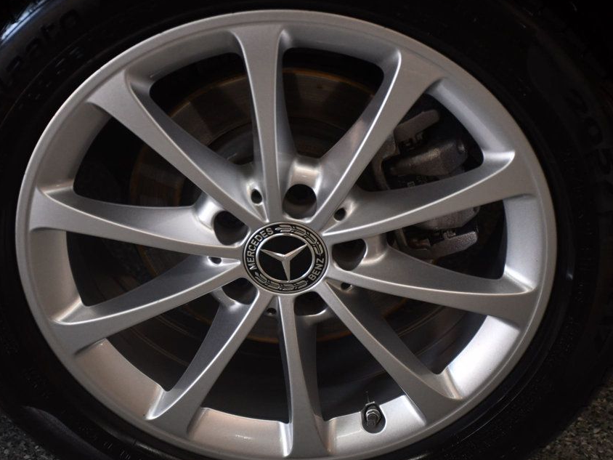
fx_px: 1611
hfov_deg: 21.5
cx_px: 293
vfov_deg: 16.2
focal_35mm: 91
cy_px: 237
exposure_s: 1/125
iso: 800
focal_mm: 52
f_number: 4.8
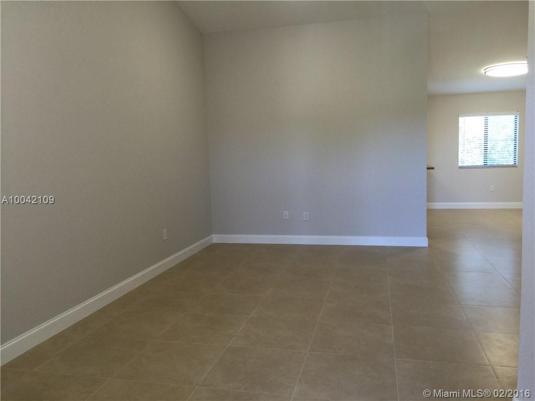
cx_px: 268
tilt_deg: -6.4
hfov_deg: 61.7
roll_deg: +0.1
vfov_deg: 48.2
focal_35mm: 29
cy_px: 200
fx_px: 448
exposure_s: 1/30
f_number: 2.2
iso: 50
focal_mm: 4.15
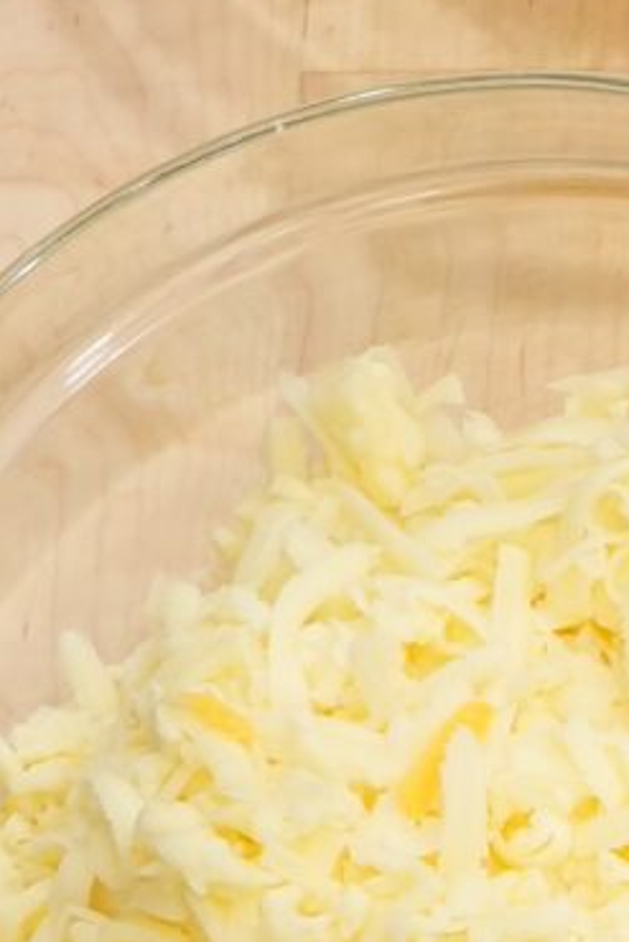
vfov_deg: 8.2
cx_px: 1845
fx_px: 6519
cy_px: 1069
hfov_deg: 5.2
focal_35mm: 249
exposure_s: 1/125
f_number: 4
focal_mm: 24
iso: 500
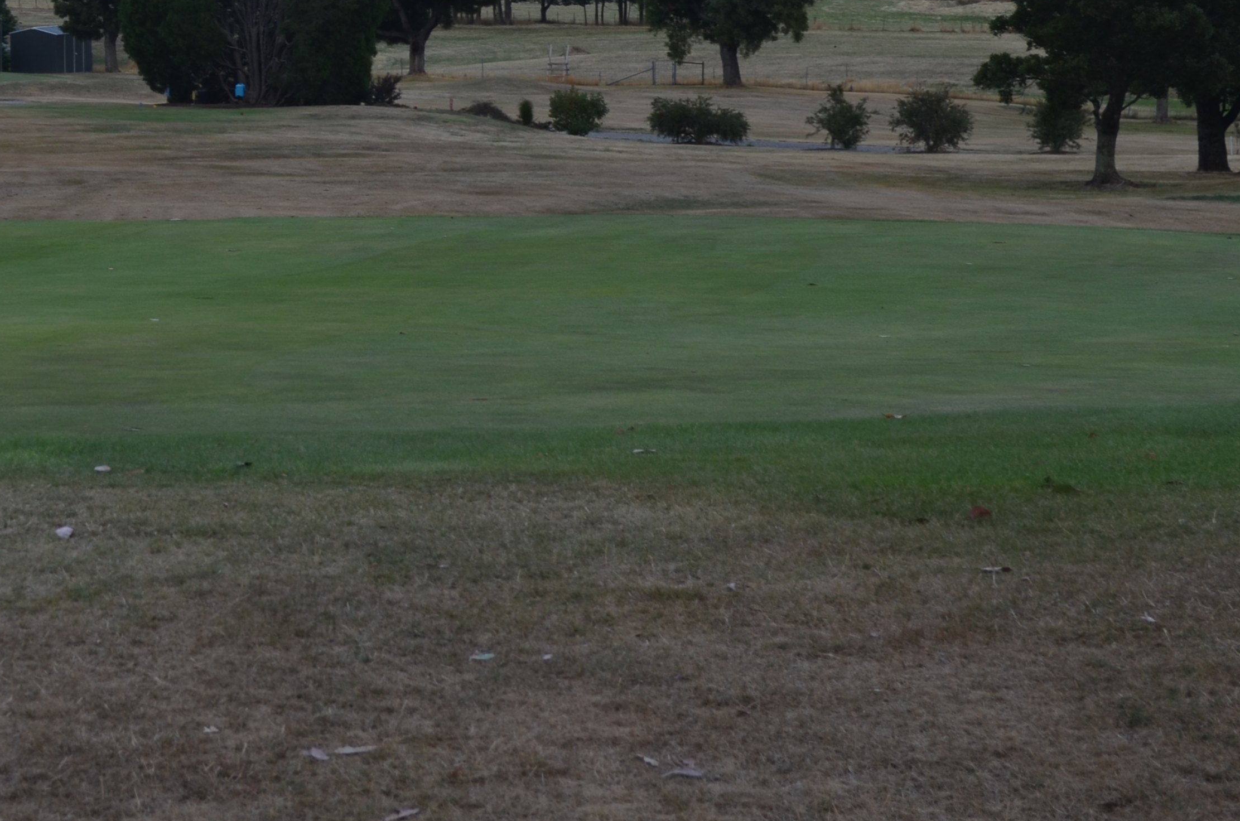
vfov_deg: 10.2
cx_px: 121
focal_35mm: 133
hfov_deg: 15.3
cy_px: 3
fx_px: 4571
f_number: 6.7
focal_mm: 40
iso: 100
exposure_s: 1/180
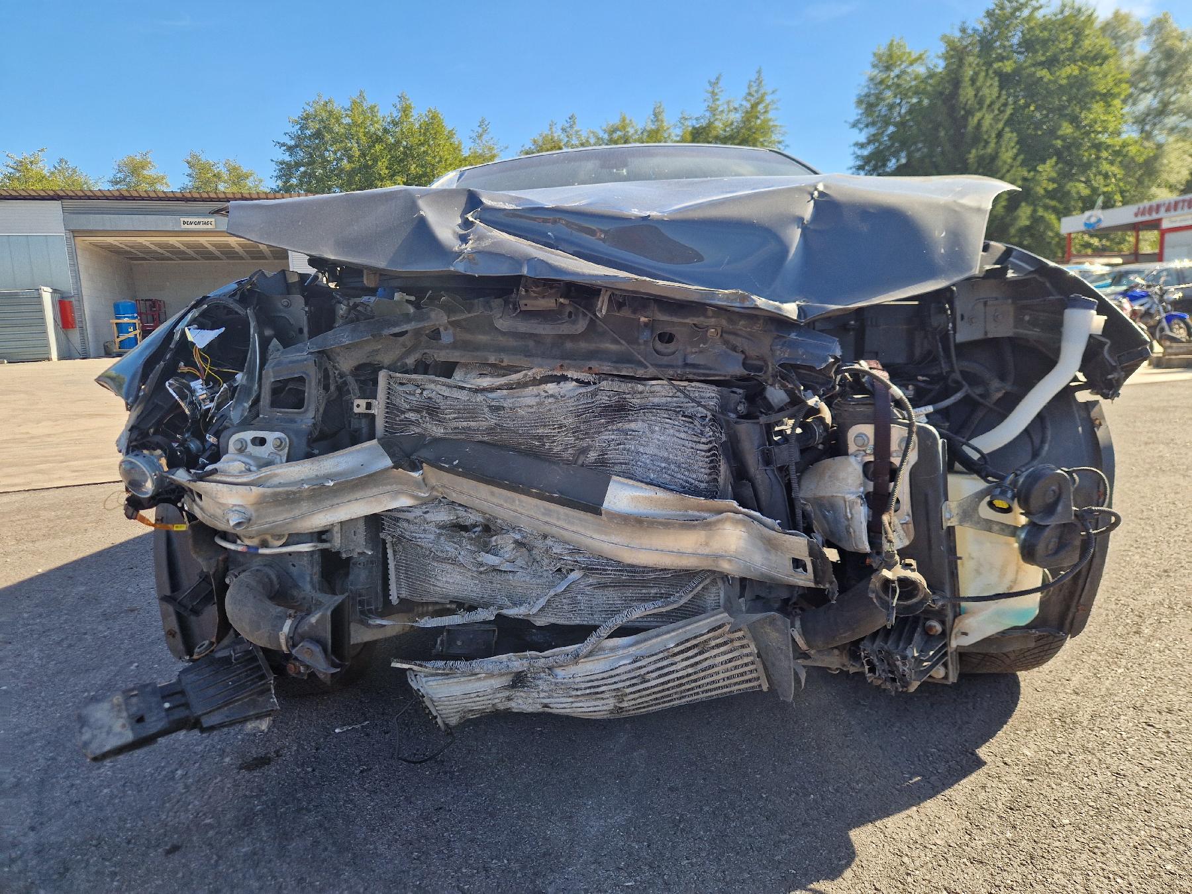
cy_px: 447
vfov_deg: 58.9
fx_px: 792
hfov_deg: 73.9
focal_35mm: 23
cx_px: 596
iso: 50
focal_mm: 5.4
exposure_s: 1/526
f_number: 1.8
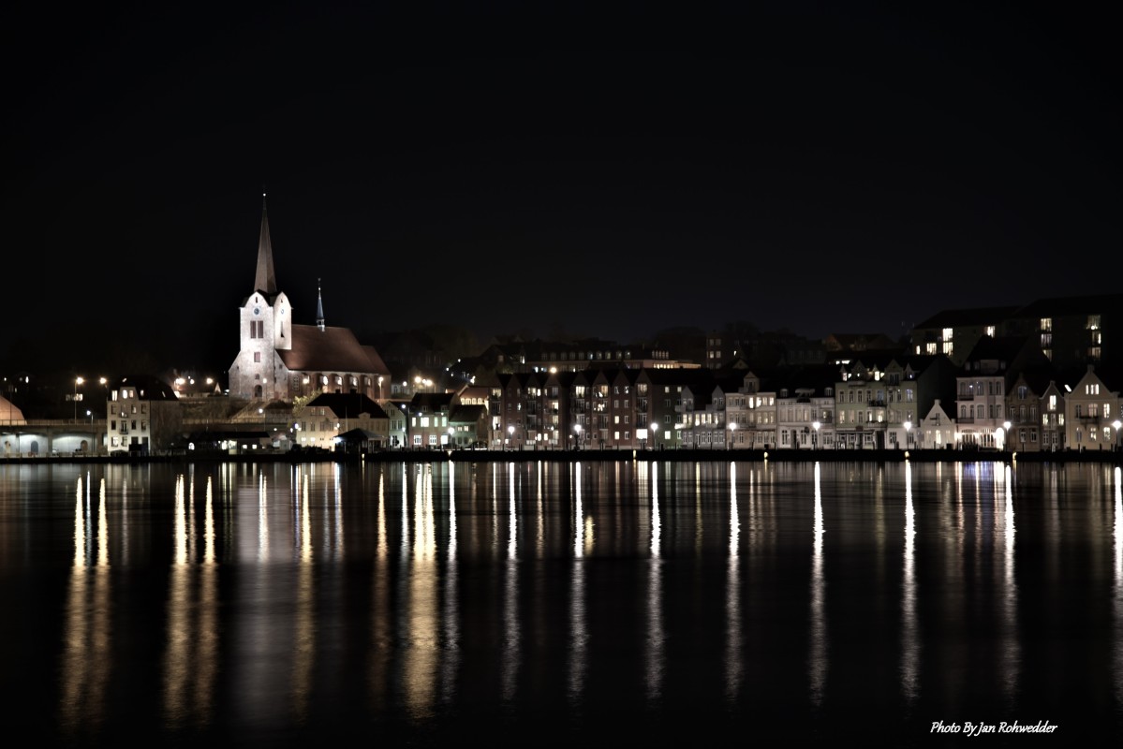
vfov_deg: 14.9
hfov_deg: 22.1
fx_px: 2870
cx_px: 562
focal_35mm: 92
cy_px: 374
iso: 250
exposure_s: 10
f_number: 4
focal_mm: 92
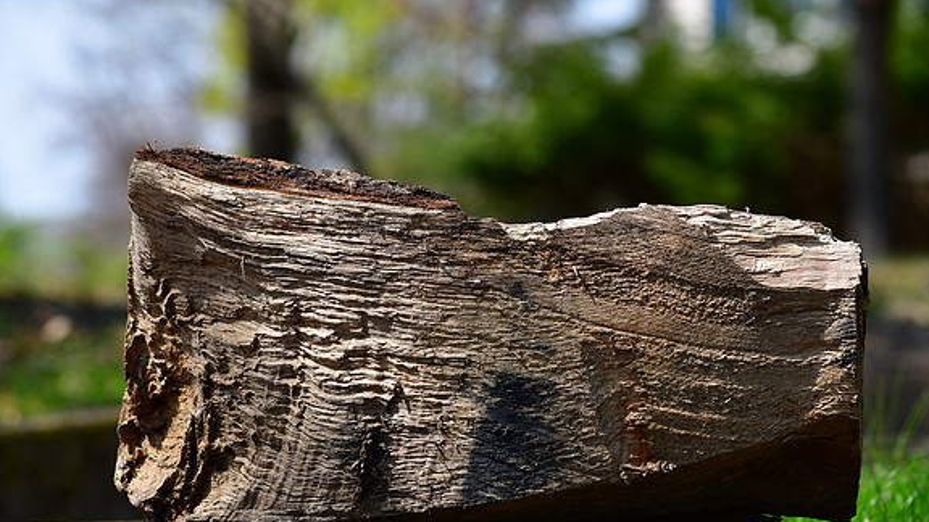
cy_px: 296
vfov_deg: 8.9
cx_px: 466
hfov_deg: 15.8
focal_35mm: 136
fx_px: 3350
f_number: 6.3
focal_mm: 86
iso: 200
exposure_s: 1/500
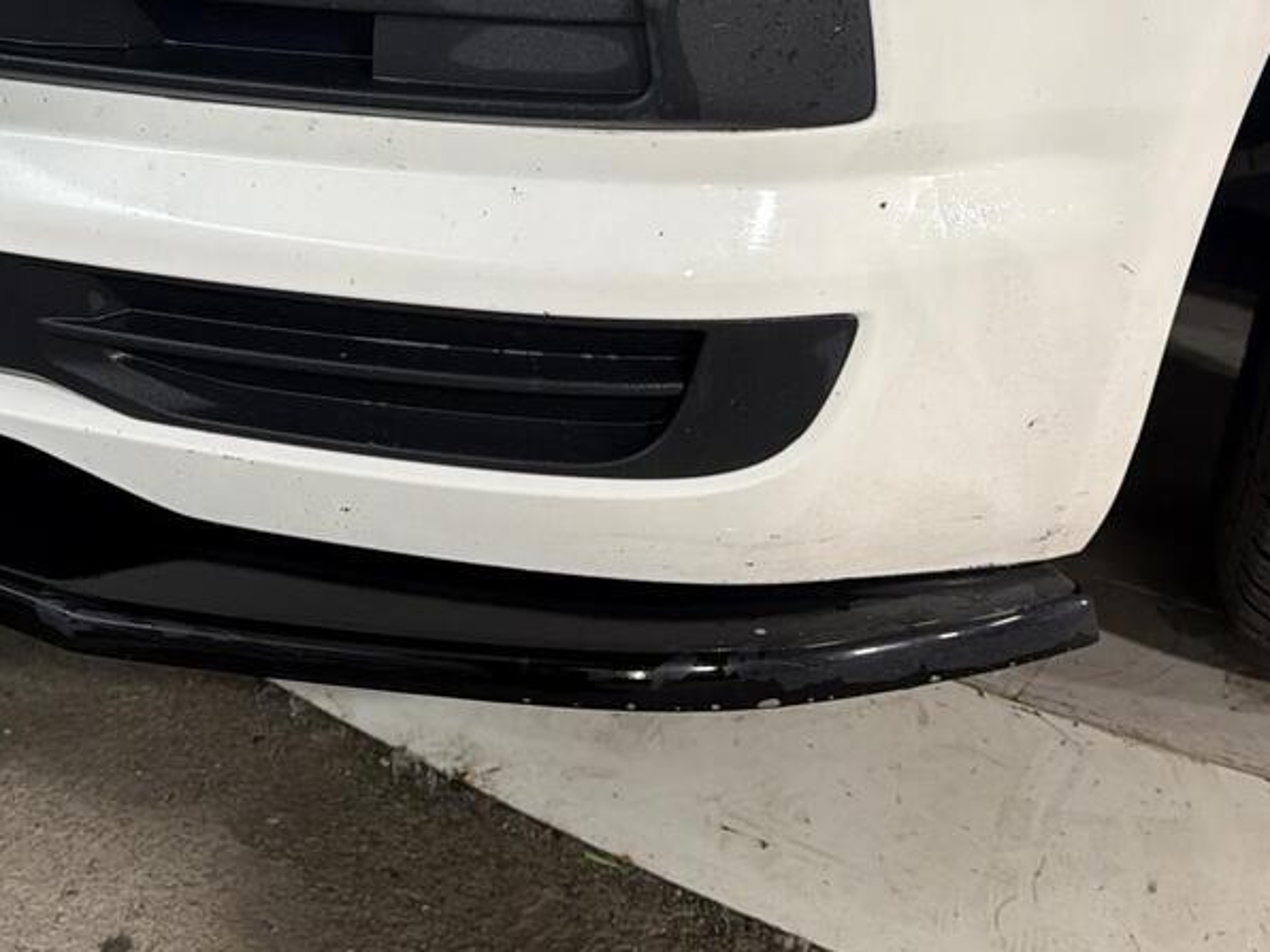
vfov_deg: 24.8
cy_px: 196
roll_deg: -2.3
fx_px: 2128
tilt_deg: -16.1
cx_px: 509
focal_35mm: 58
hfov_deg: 33.1
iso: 100
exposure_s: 1/100
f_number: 1.78
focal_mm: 6.76
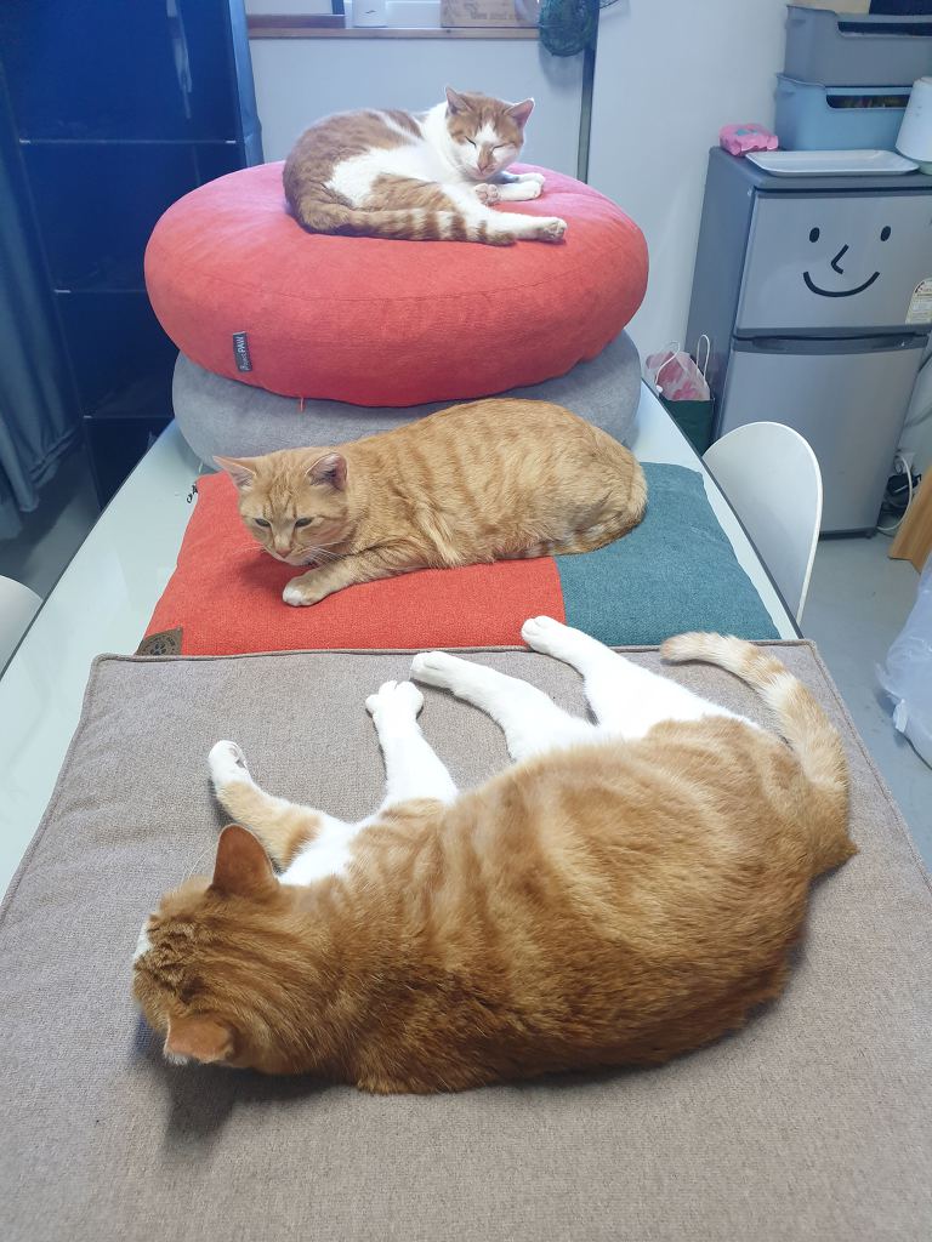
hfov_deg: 53.1
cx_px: 466
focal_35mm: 26
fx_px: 933
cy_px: 621
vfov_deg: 67.3
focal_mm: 4.3
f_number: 2.4
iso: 320
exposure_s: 1/40
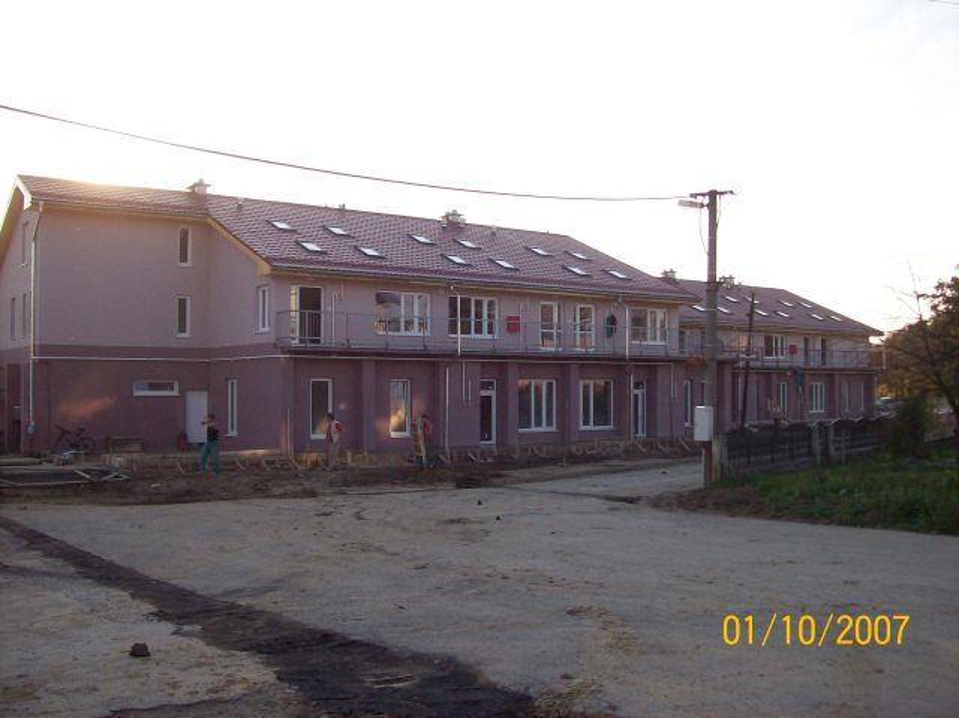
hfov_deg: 51.4
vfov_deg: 39.6
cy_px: 359
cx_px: 480
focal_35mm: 36
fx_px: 997
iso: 80
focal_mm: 6
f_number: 2.7
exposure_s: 1/766
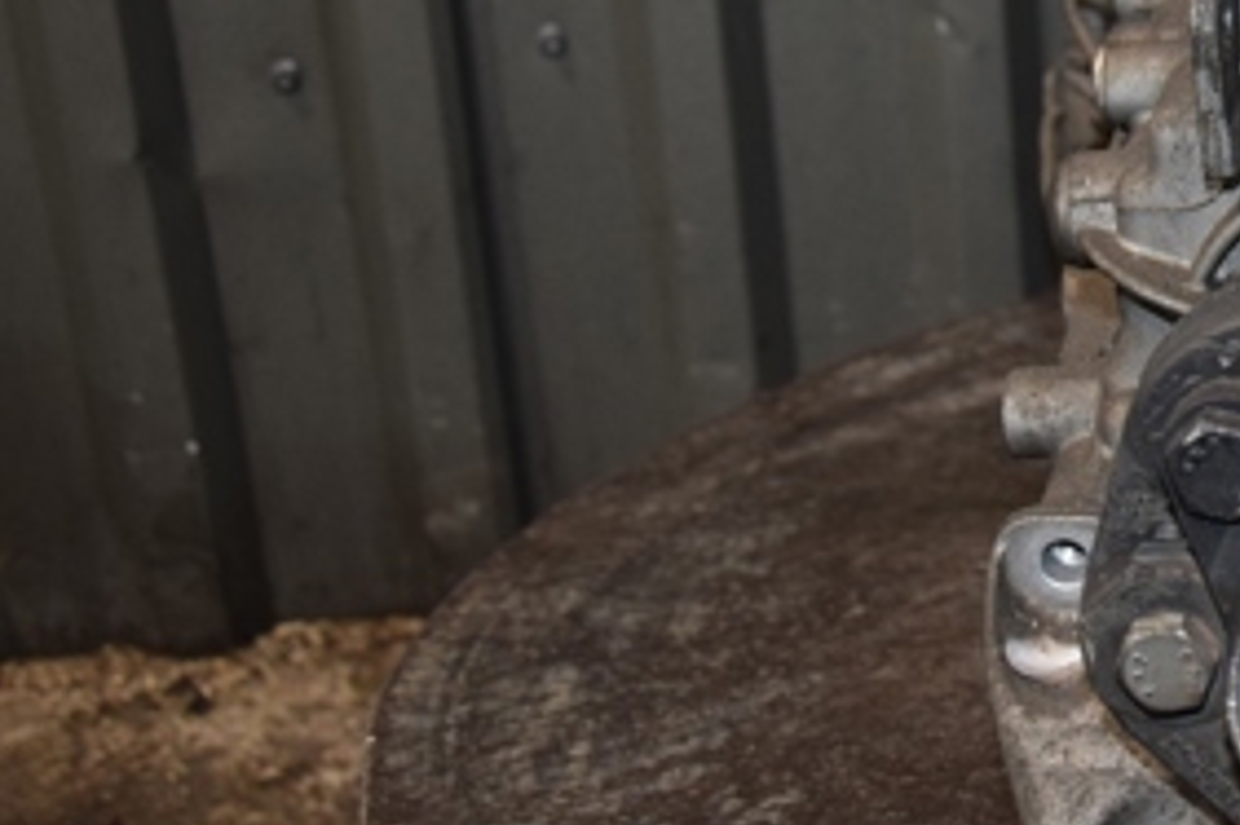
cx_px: 1346
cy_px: 225
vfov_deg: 16.6
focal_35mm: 82
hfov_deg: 23.3
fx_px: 2823
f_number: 5
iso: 800
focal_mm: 24
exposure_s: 1/60
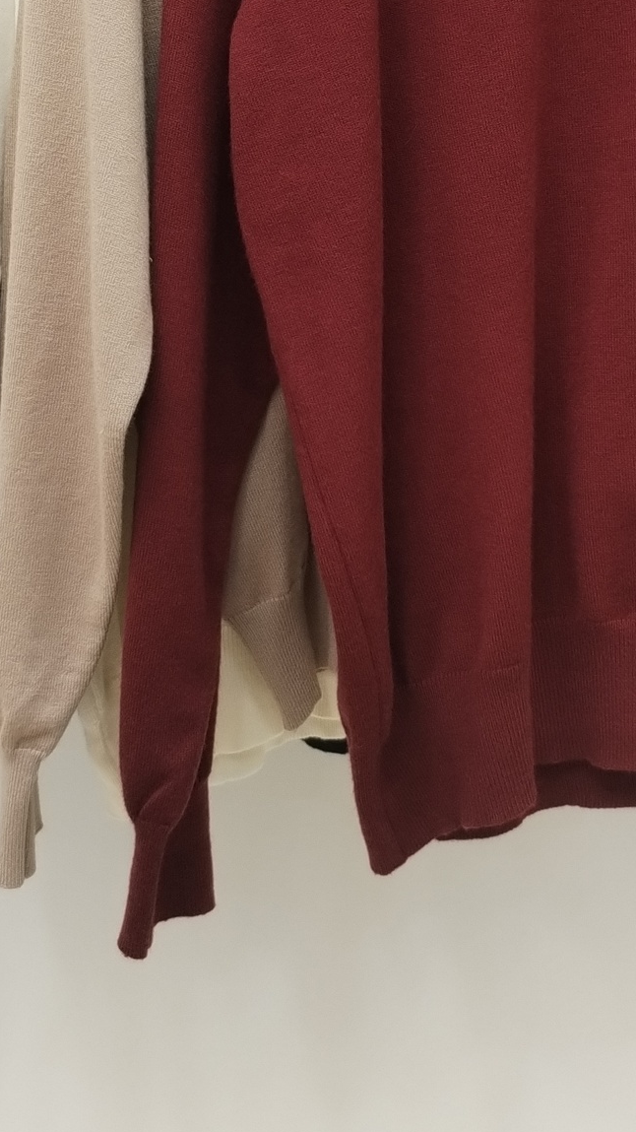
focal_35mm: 66
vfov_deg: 30.5
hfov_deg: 18.2
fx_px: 1979
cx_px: 356
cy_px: 113
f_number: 1.8
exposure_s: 1/60
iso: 215
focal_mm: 4.75
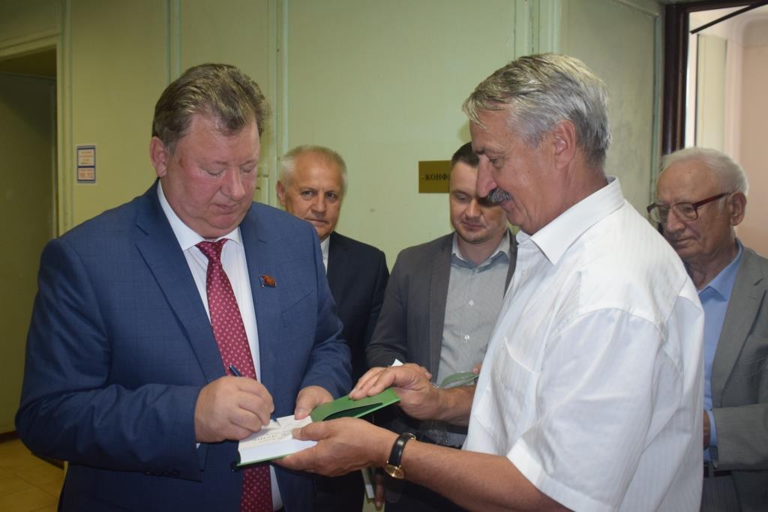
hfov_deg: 49.5
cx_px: 384
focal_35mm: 39
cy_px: 256
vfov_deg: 34.2
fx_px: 832
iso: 1000
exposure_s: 1/60
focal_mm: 26
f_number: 4
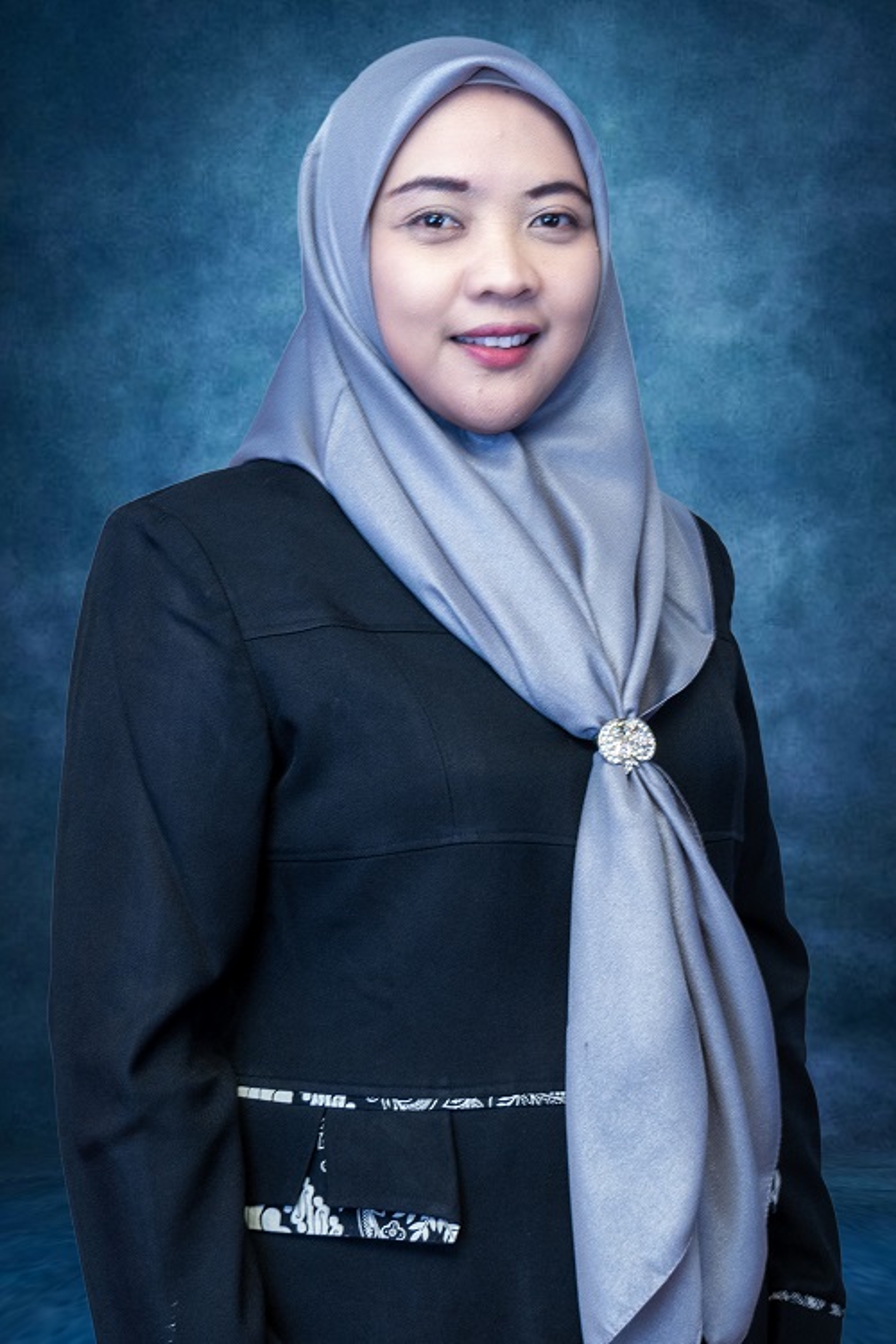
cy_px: 672
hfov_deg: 30.8
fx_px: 1624
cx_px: 448
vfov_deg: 45.0
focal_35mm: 44
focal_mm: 29
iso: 250
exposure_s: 1/125
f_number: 2.8
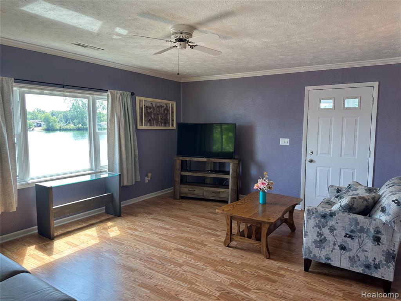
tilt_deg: -5.4
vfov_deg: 56.8
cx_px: 200
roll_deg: -0.6
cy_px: 150
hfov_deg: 71.6
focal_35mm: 24
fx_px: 278
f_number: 1.78
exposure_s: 1/130
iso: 80
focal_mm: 6.86
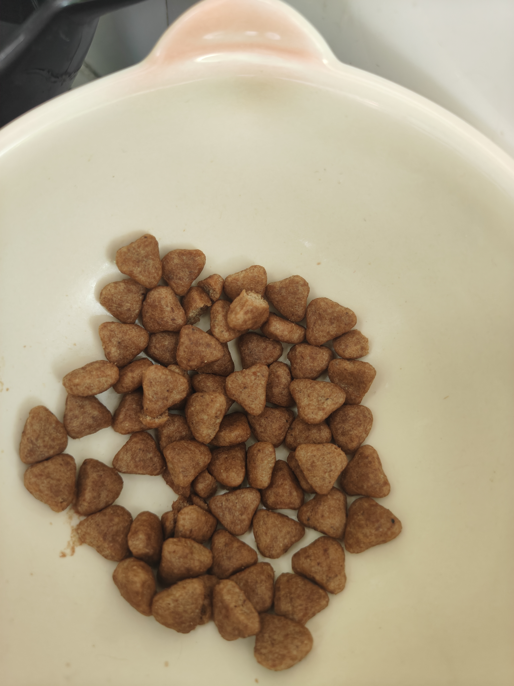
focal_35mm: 24
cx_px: 257
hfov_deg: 56.8
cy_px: 343
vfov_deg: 71.6
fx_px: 475
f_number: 1.8
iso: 125
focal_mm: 5.59
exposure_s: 1/100
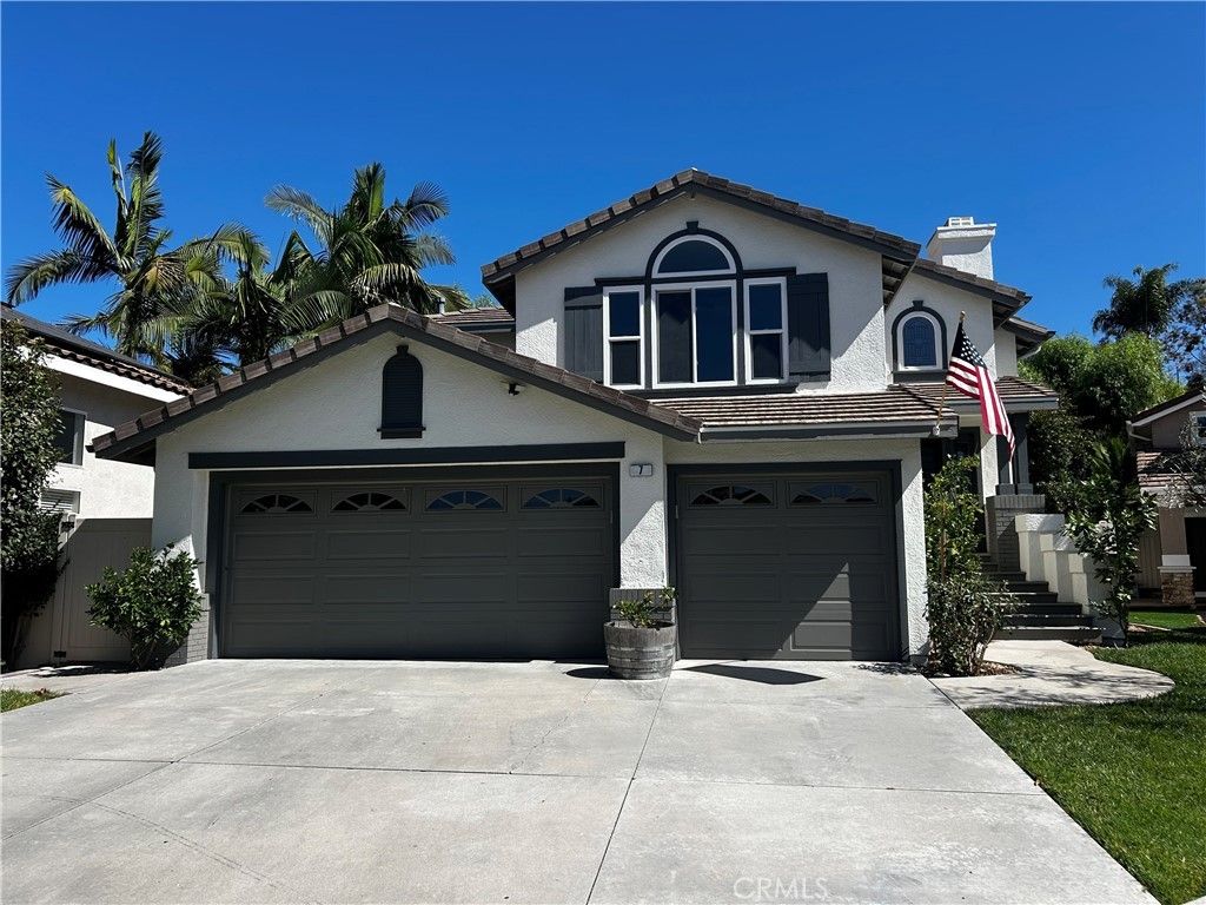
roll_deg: -1.5
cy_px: 452
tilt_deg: +10.0
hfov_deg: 67.3
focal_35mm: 26
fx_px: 906
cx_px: 603
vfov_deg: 53.1
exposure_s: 1/4630
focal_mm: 5.7
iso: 50
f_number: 1.5
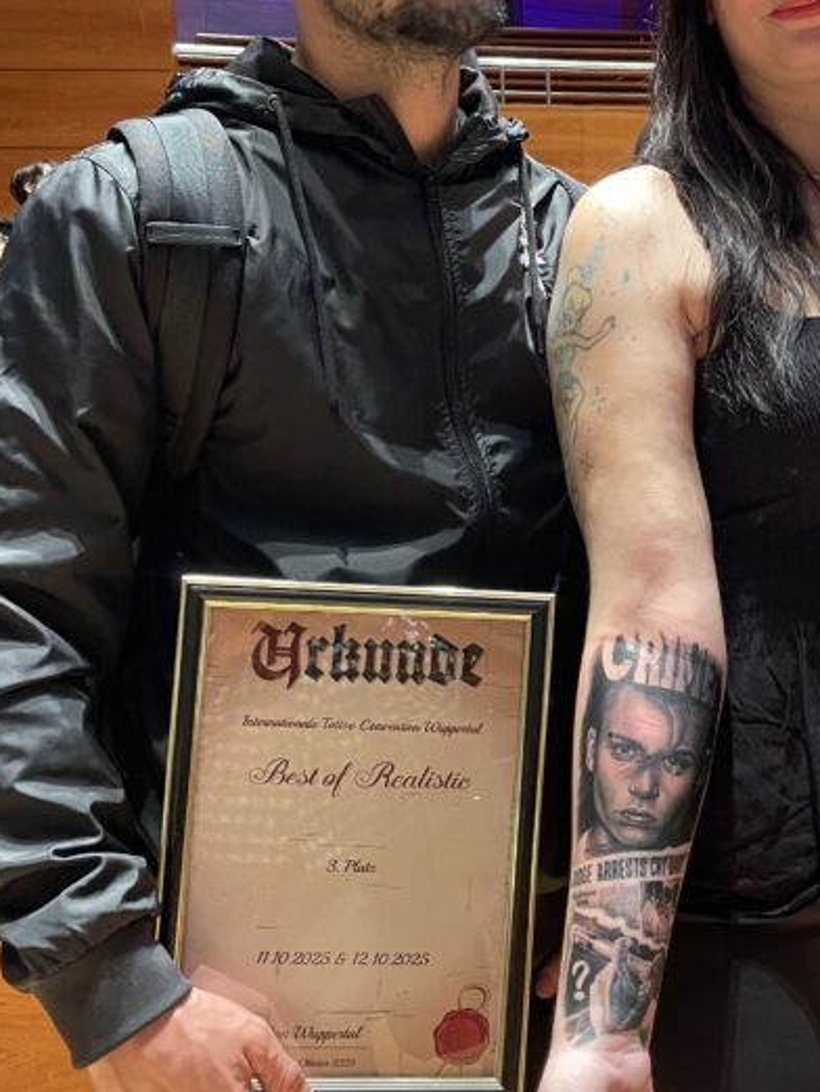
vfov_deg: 37.2
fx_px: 1610
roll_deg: +1.6
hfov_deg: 28.2
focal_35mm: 51
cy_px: 400
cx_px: 594
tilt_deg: +4.1
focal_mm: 4.2
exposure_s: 1/50
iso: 250
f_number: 1.6
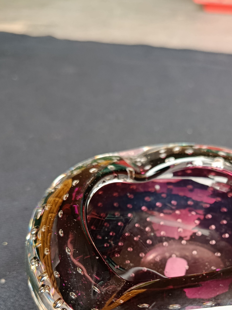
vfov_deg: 45.7
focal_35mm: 40
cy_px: 218
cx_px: 172
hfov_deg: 35.2
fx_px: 357
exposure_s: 1/100
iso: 265
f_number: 1.7
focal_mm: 5.24
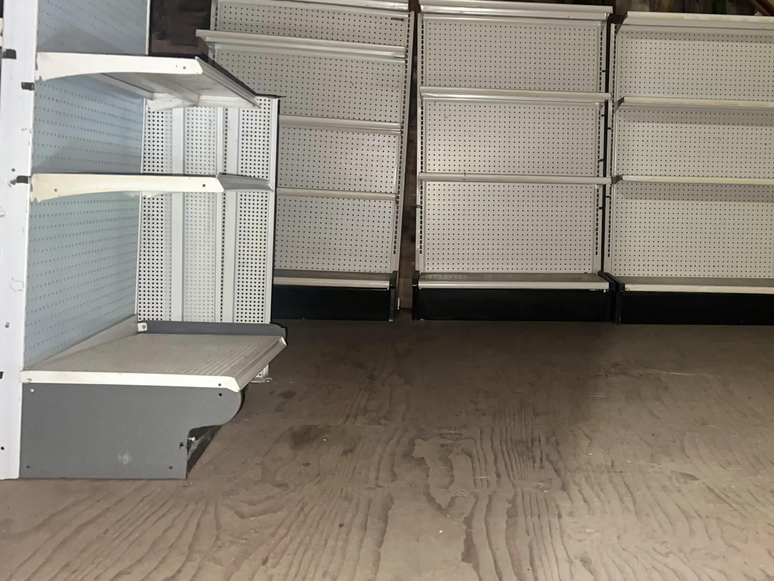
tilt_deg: -2.0
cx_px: 573
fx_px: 939
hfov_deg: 43.5
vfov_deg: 34.2
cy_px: 229
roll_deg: -1.9
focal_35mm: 42
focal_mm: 5.7
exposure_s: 1/4
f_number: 1.5
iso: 200
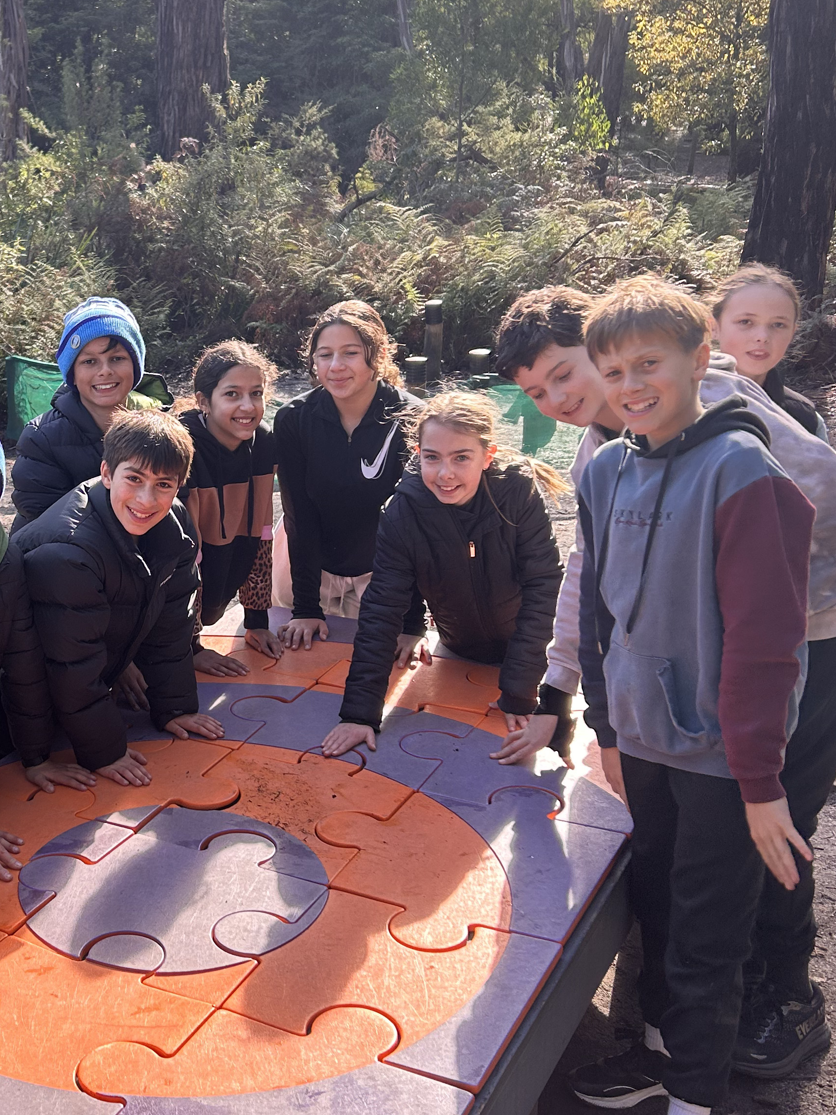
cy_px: 539
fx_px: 1481
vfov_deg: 41.2
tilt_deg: -17.9
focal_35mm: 46
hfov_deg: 30.3
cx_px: 107
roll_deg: -1.3
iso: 50
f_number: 1.5
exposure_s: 1/544
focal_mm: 5.7
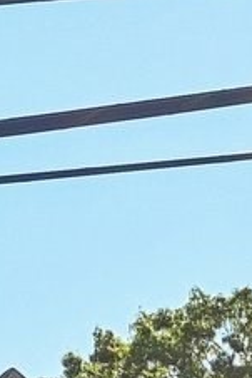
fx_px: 2180
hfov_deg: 6.0
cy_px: 968
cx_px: -569
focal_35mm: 208
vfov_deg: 8.8
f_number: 8
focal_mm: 23
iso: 400
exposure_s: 1/500
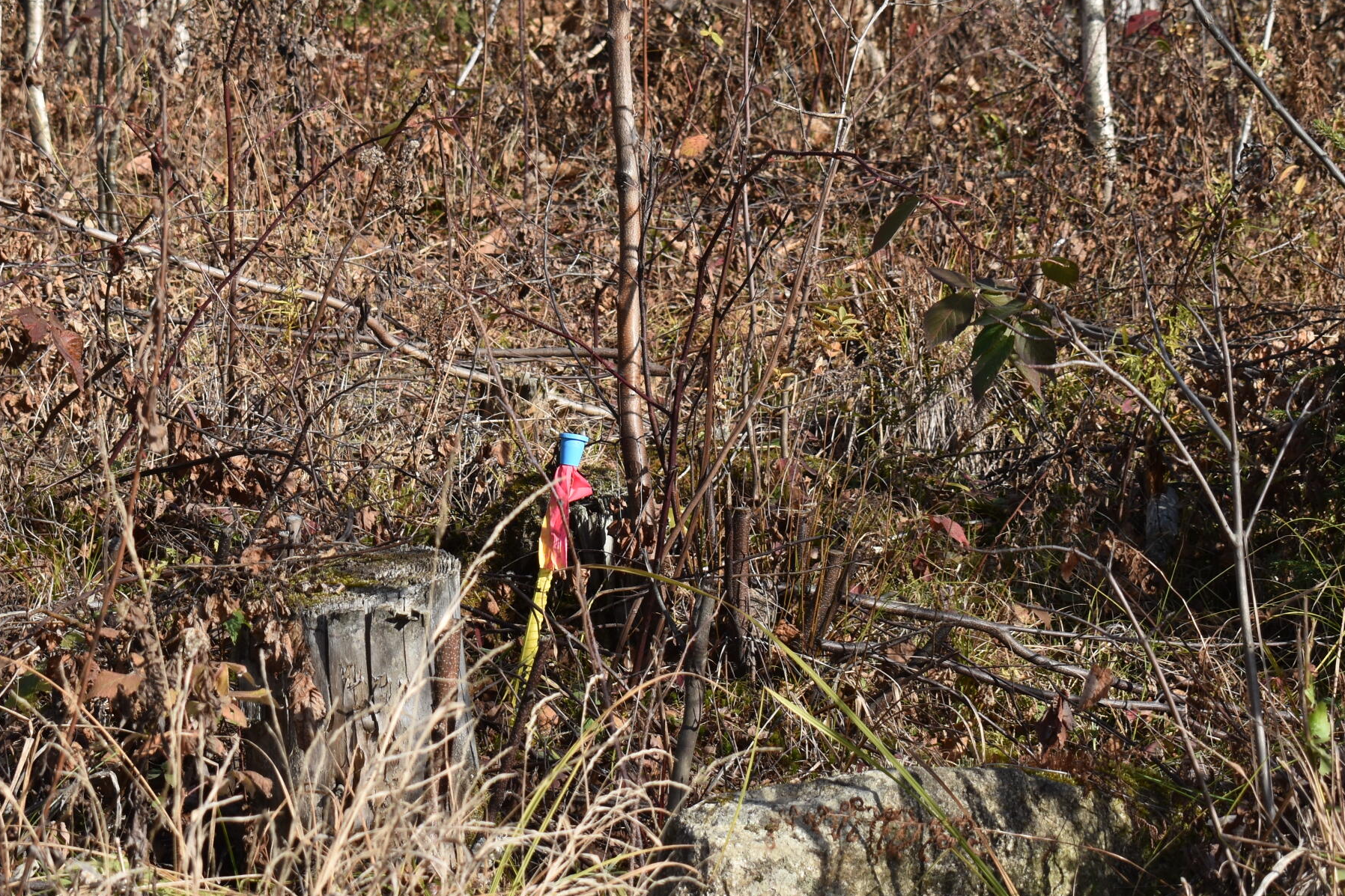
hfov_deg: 14.9
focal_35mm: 138
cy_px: 349
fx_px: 5149
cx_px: 577
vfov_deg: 9.9
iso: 100
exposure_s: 1/200
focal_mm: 55
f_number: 8
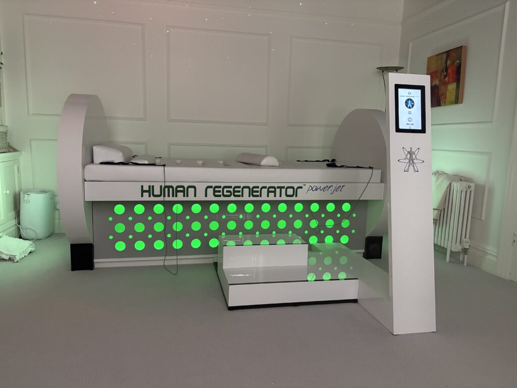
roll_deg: -1.2
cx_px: 258
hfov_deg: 67.3
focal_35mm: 26
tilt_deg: -8.7
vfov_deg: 53.1
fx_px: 388
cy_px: 194
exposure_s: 1/38
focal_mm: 5.96
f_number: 1.6
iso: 640
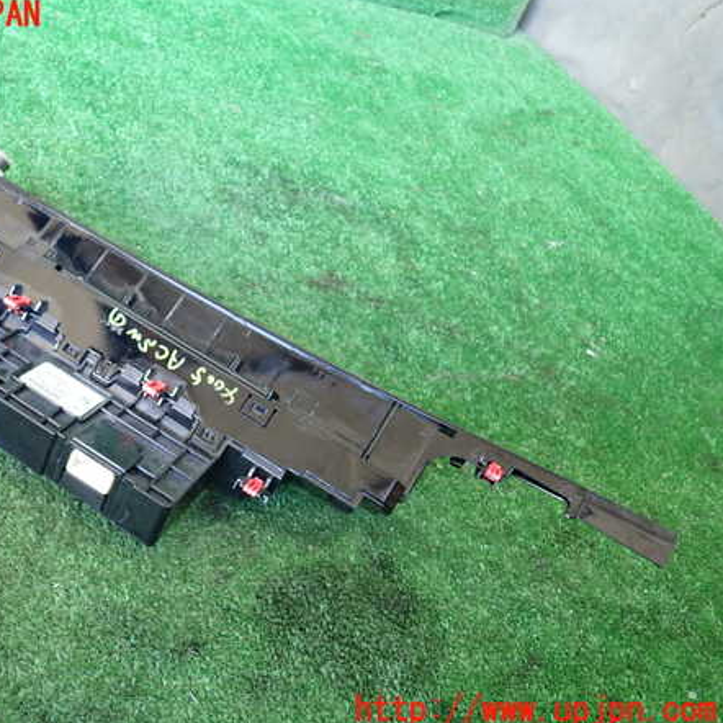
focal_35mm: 36
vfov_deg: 46.0
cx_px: 234
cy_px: 363
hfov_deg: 45.3
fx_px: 851
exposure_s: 1/30
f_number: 2.3
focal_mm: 5.4
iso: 400
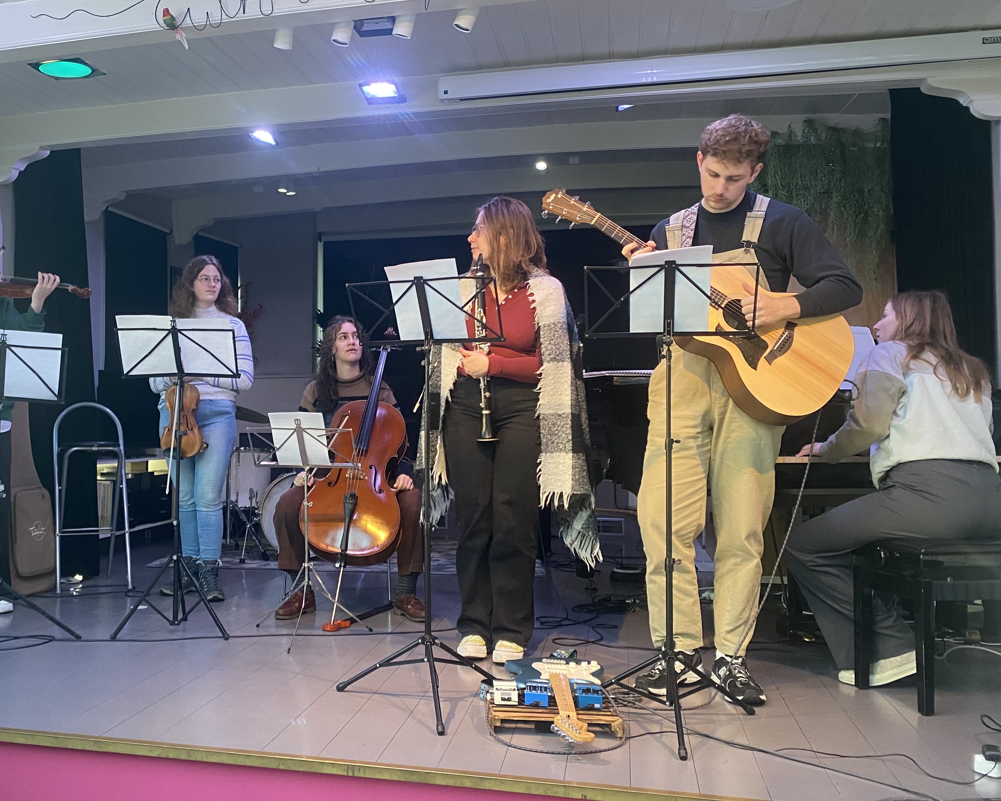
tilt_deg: -0.3
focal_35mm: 34
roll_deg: +0.0
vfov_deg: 43.4
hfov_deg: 52.0
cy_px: 412
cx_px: 342
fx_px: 1007
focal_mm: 4.25
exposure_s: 1/59
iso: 200
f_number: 1.8
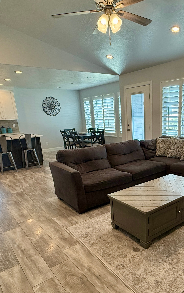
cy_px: 181
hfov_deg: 46.7
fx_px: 209
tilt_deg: -17.2
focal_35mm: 26
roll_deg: +2.4
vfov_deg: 69.4
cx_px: 127
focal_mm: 2.22
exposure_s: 1/120
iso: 200
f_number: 2.2
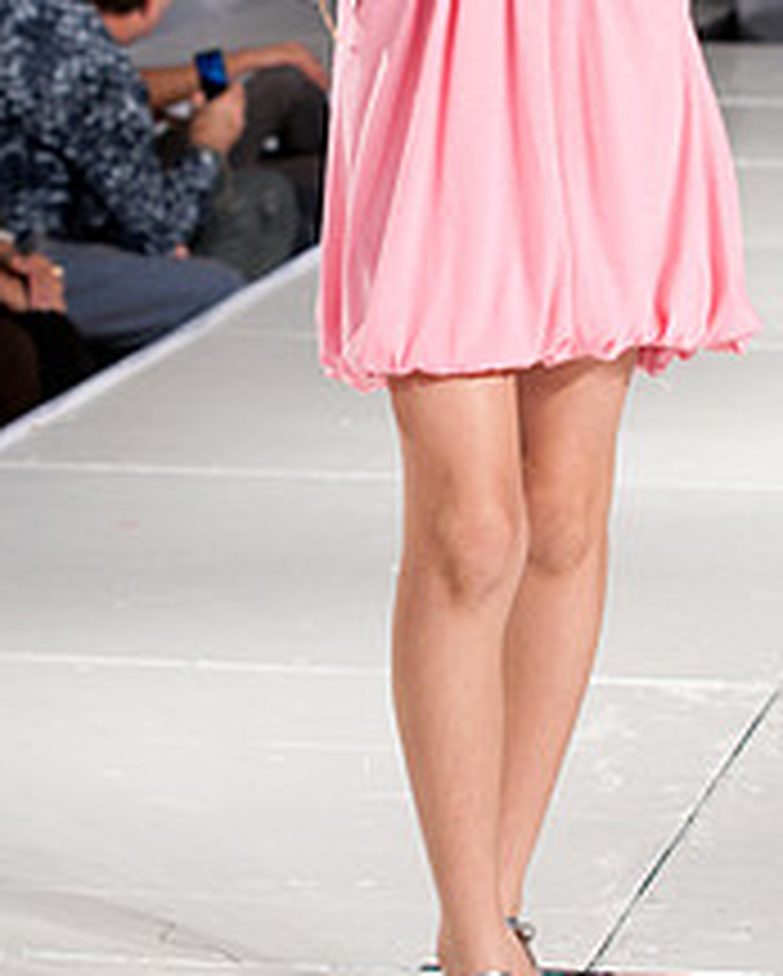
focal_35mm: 136
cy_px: 148
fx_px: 3934
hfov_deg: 11.4
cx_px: 526
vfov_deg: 14.0
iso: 200
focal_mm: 70
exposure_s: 1/125
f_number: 5
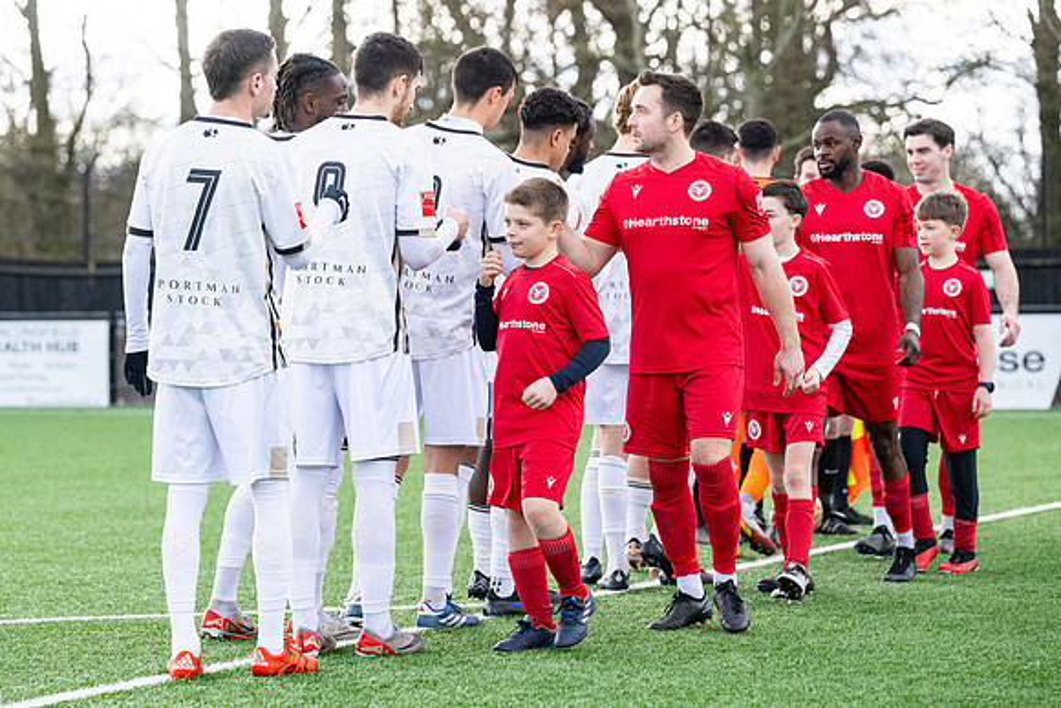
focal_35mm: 124
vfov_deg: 11.1
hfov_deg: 16.6
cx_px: 513
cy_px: 371
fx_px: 3641
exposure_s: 1/1250
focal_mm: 115
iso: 800
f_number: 4
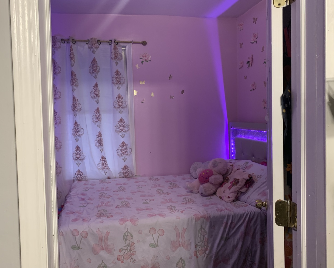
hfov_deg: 58.7
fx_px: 297
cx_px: 157
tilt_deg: -2.2
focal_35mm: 30
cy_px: 136
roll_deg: +1.6
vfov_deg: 48.5
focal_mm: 4.25
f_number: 1.8
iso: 125
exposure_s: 1/60
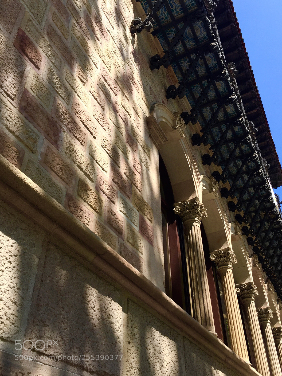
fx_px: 315
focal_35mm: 29
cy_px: 188
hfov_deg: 48.2
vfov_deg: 61.7
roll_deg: +4.1
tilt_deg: +41.2
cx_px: 141
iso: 32
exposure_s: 1/1130
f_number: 2.2
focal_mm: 4.15
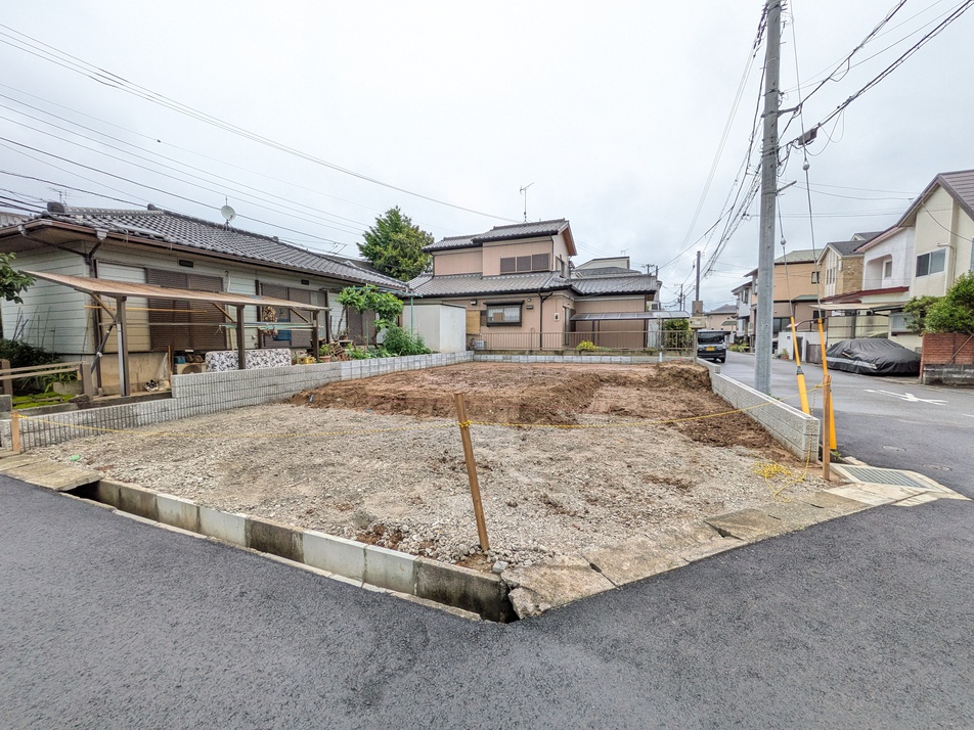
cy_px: 365
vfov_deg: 85.7
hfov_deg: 102.1
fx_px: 394
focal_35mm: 14
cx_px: 487
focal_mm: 1.83
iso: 50
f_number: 2.2
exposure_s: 1/1203
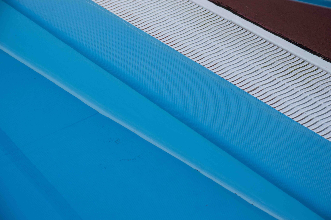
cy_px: 110
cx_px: 166
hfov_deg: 19.5
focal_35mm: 105
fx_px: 965
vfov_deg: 13.0
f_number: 5.6
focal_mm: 70
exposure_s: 1/500
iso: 200
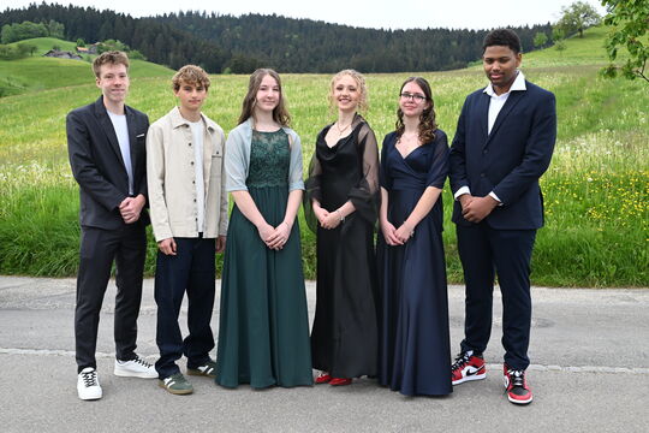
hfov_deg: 48.5
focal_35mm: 40
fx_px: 721
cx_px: 324
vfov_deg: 33.4
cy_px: 216
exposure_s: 1/640
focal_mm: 40
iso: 800
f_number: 7.1
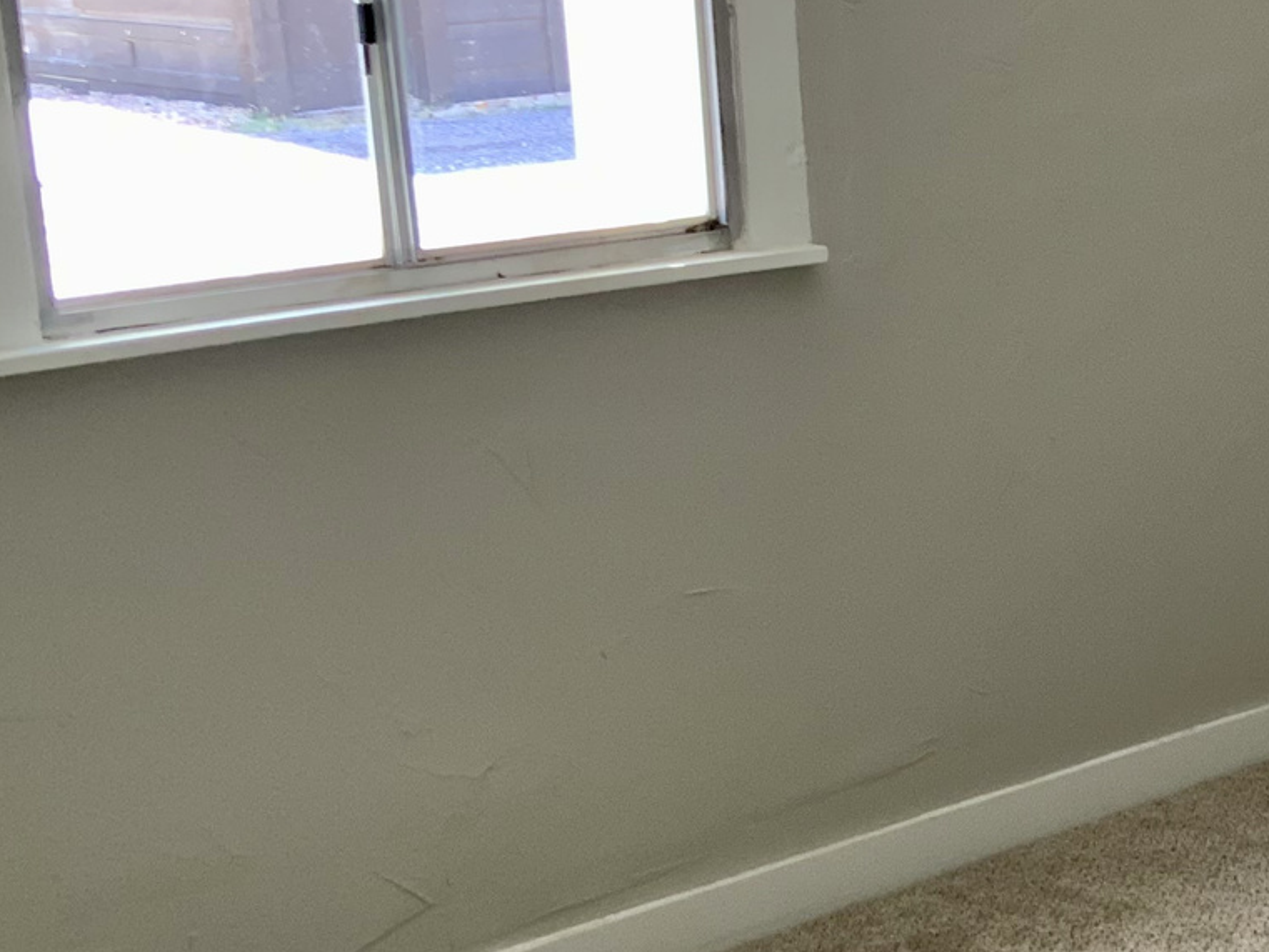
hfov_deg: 23.4
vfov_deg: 18.9
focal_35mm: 78
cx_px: 1424
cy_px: 567
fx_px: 2860
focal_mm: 3
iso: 50
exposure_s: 1/60
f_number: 1.8
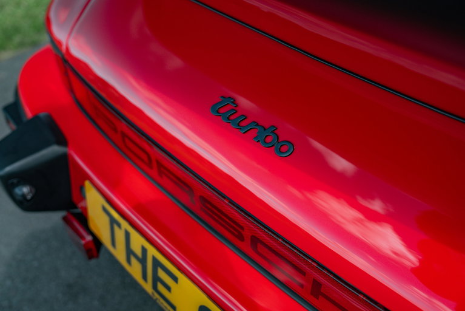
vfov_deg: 38.9
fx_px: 439
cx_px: 232
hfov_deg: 55.8
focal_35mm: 34
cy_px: 156
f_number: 2.8
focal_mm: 34
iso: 100
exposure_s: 1/800
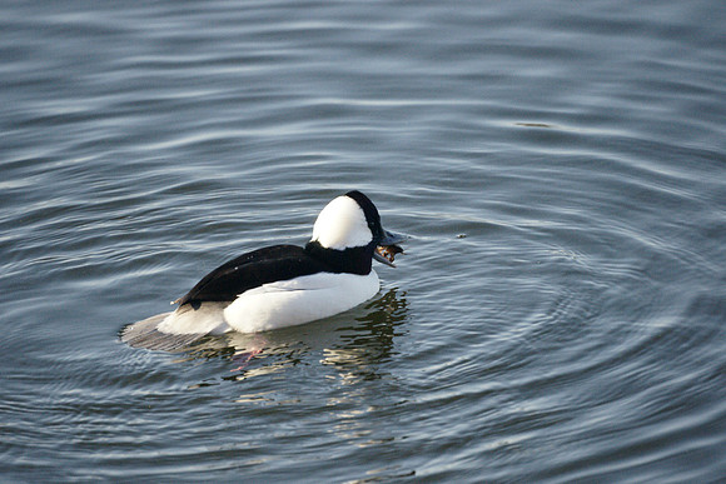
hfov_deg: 2.7
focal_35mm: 750
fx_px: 15128
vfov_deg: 1.8
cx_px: 363
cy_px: 242
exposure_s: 1/1000
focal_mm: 500
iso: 1600
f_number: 8
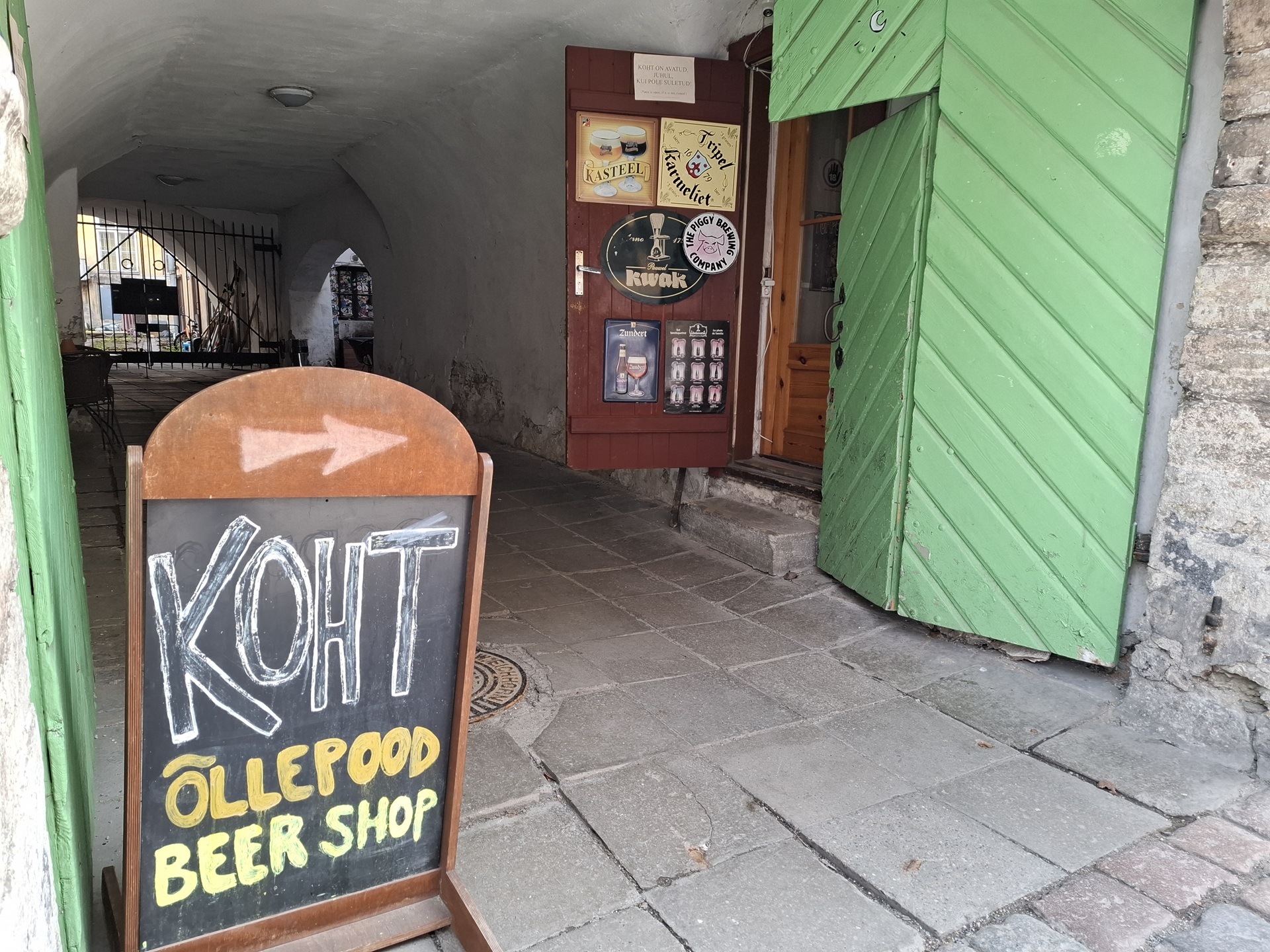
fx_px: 844
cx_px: 635
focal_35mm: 23
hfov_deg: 73.9
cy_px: 476
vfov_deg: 58.9
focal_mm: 5.54
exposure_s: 1/100
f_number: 1.8
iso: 50
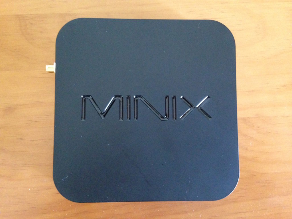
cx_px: 146
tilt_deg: -85.9
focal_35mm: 33
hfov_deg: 55.4
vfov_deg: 42.9
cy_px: 110
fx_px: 278
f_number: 2.4
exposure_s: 1/15
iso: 800
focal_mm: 4.12
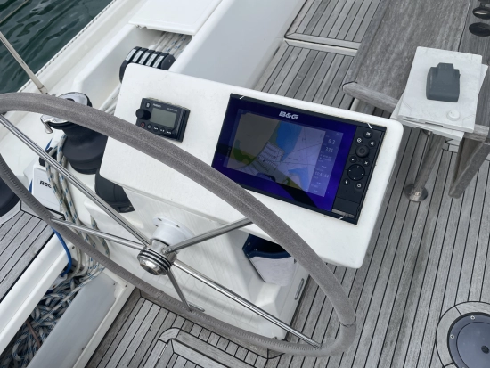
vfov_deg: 53.1
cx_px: 245
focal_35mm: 26
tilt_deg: -52.0
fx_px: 368
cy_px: 184
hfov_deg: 67.3
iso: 32
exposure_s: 1/4292
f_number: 1.6
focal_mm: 4.2
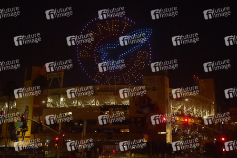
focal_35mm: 38
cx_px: 118
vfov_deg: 35.1
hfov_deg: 50.7
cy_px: 79
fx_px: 250
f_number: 2.8
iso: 2500
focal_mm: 38
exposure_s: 1/250
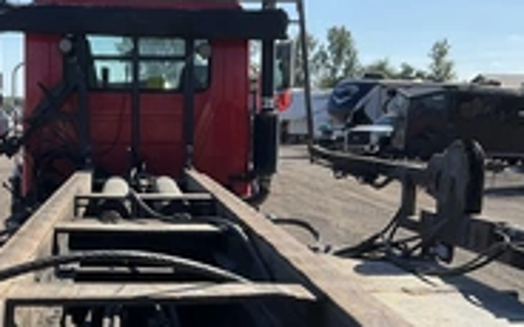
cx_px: 171
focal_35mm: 67
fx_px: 957
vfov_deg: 18.8
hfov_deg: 30.4
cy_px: 344
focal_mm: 3
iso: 25
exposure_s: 1/1144
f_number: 1.8
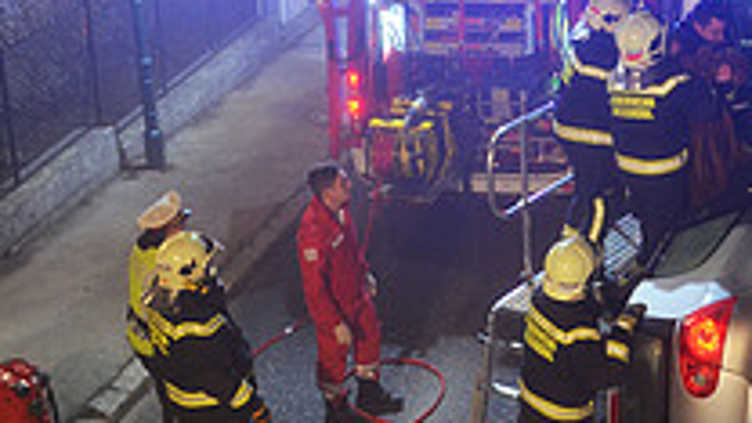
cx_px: 624
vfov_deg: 16.0
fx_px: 1499
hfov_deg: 27.5
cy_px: 143
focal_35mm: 75
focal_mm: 21
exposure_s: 1/30
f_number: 3.8
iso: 900
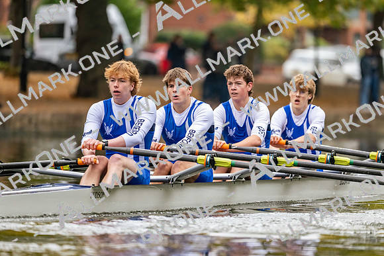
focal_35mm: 400
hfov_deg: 5.2
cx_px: 192
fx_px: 4267
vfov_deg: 3.4
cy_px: 128
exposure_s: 1/2000
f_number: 4.5
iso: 2500
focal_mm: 400
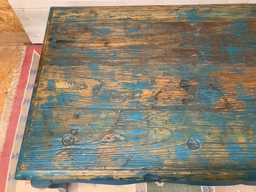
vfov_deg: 45.4
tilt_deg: -63.9
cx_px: 128
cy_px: 96
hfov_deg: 58.4
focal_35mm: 31
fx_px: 229
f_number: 2.4
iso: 320
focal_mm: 3.3
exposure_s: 1/60
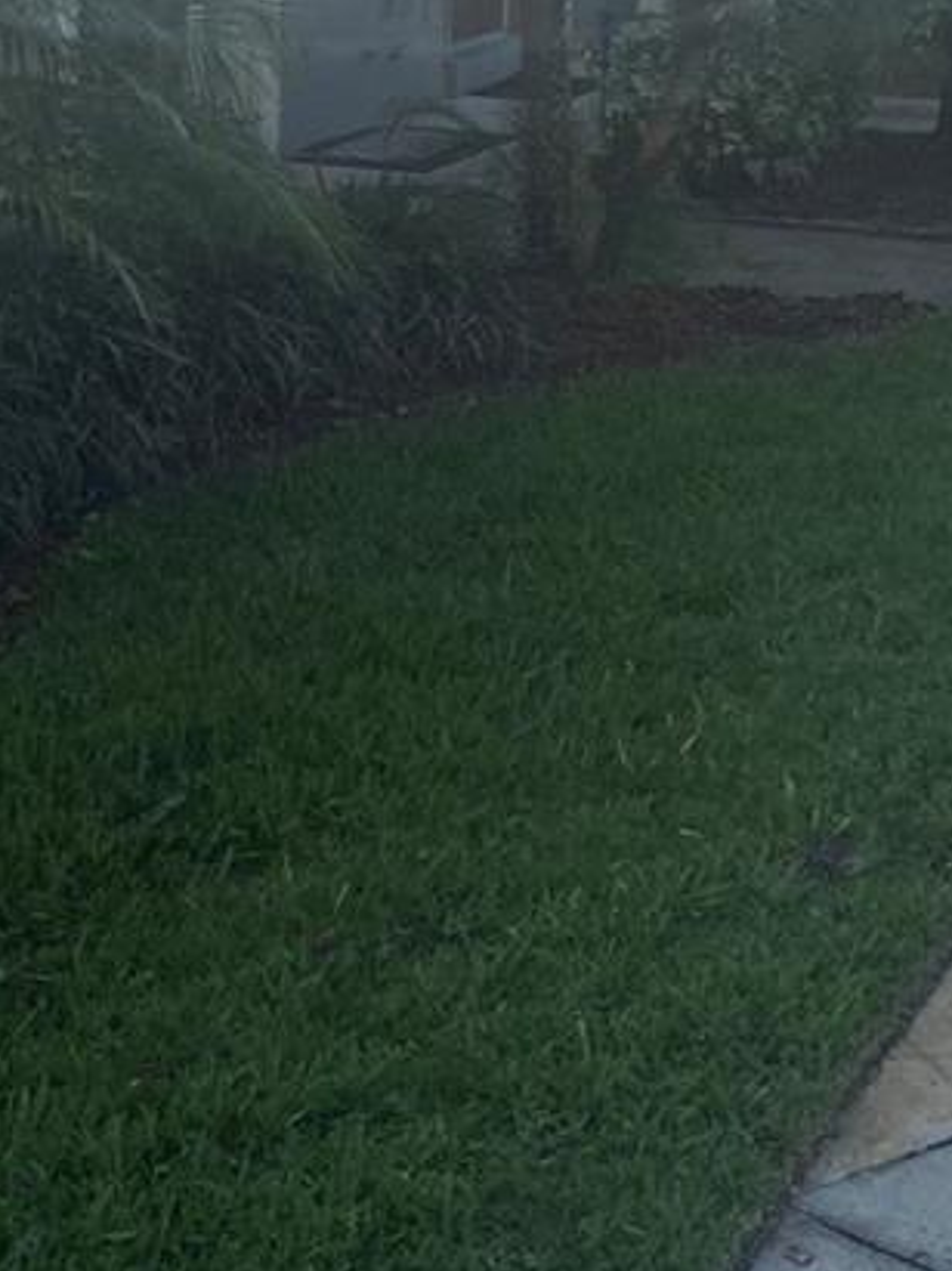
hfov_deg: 18.7
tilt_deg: -1.2
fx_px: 2788
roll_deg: -3.0
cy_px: -3
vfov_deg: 24.5
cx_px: 1032
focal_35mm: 76
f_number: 1.8
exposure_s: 1/3401
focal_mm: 4.25
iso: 32
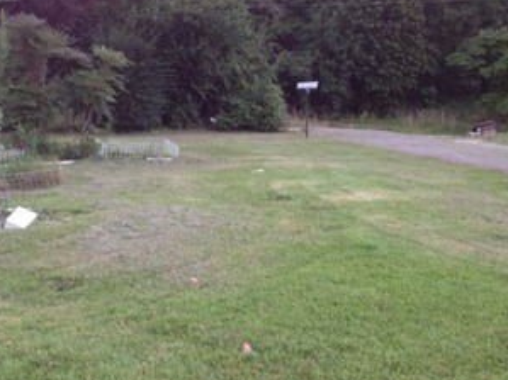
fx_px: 880
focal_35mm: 60
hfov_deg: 31.9
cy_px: 158
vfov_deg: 24.4
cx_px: 156
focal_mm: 4.28
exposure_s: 1/20
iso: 320
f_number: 2.4
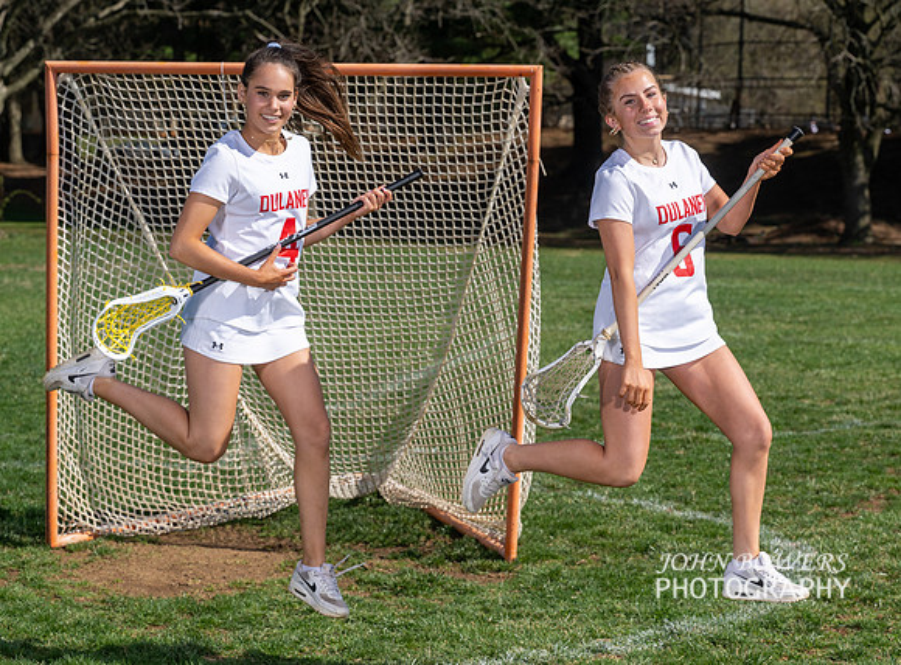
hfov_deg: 20.8
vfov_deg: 15.4
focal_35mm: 95
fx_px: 2458
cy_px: 345
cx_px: 523
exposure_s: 1/1000
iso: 100
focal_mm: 70
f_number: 5.6
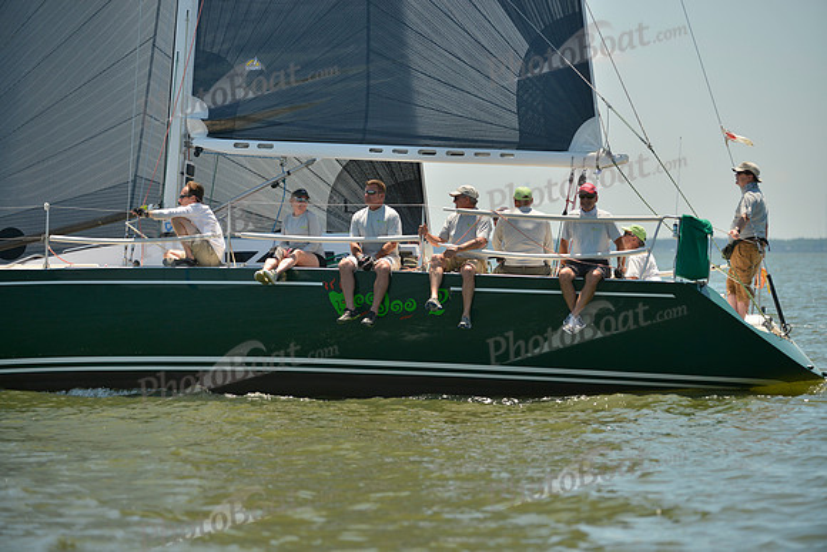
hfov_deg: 10.3
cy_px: 276
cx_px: 414
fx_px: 4595
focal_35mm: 200
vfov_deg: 6.9
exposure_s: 1/1600
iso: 200
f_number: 4
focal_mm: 200
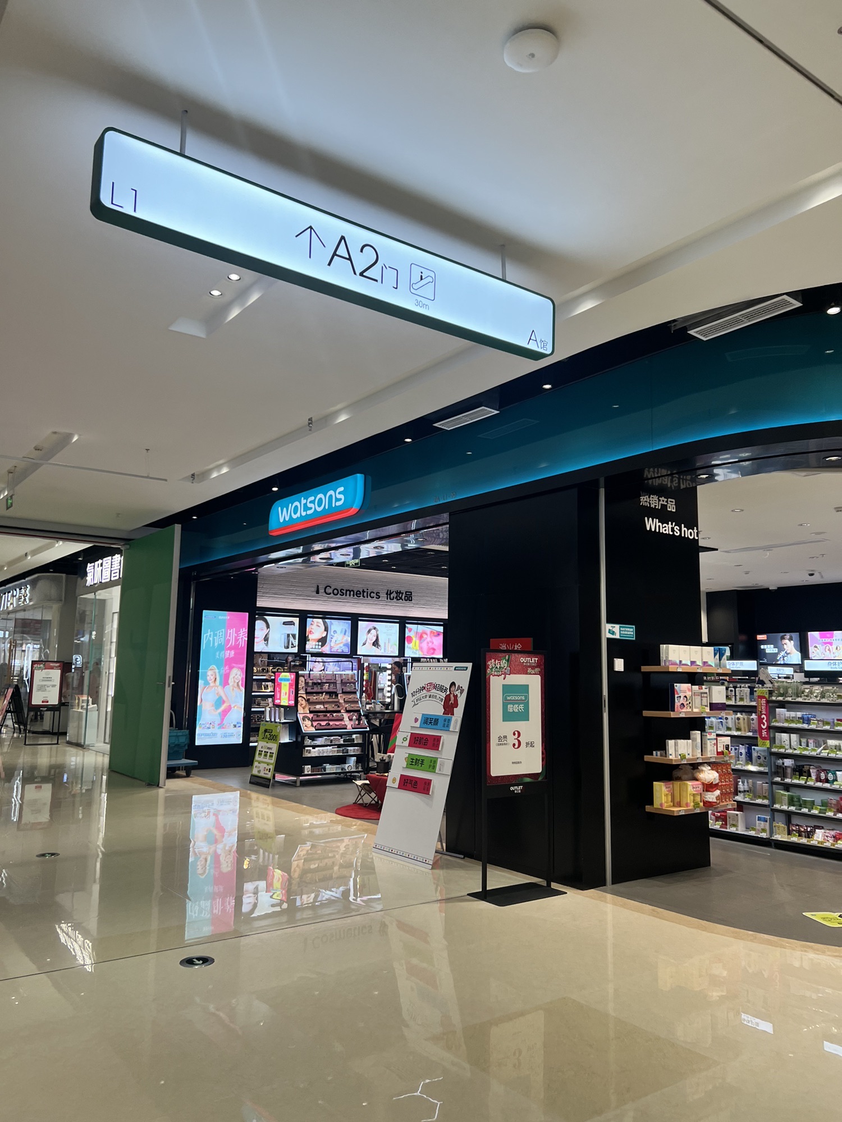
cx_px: 421
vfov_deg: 67.3
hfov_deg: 53.1
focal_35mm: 26
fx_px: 843
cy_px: 561
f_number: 1.5
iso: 40
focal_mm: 5.7
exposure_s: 1/213
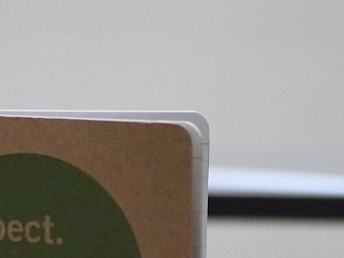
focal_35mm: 363
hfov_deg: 5.4
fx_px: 3610
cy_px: 385
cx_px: 2
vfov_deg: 4.1
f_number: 4
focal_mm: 51
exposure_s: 1/125
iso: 1600
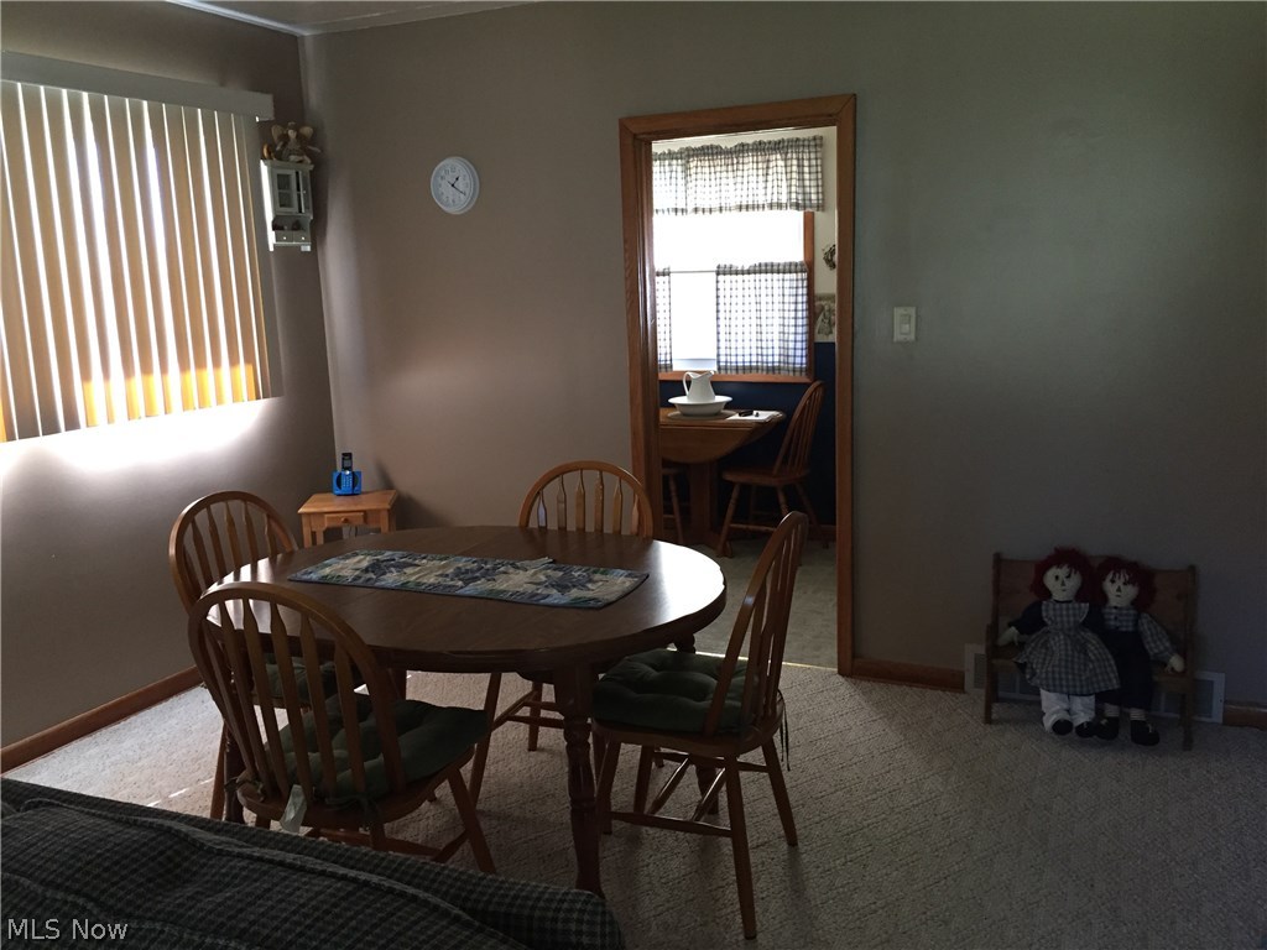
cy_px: 475
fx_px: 1061
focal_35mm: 29
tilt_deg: -9.6
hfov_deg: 61.7
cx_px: 634
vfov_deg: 48.2
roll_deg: +1.3
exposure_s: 1/30
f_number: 2.2
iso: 160
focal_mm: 4.15
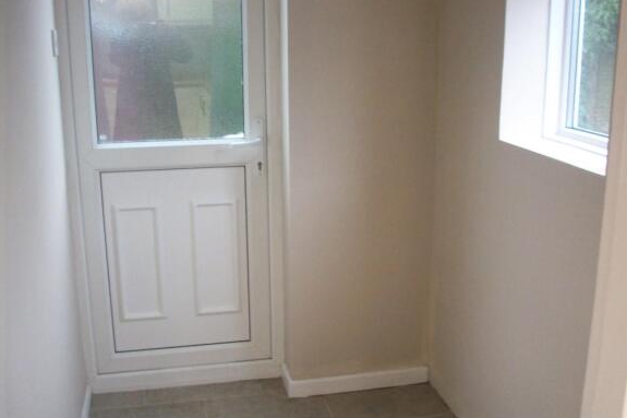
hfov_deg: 49.6
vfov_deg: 34.2
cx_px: 316
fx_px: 679
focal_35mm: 39
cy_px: 232
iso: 160
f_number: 2.8
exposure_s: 1/8.7
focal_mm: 6.2
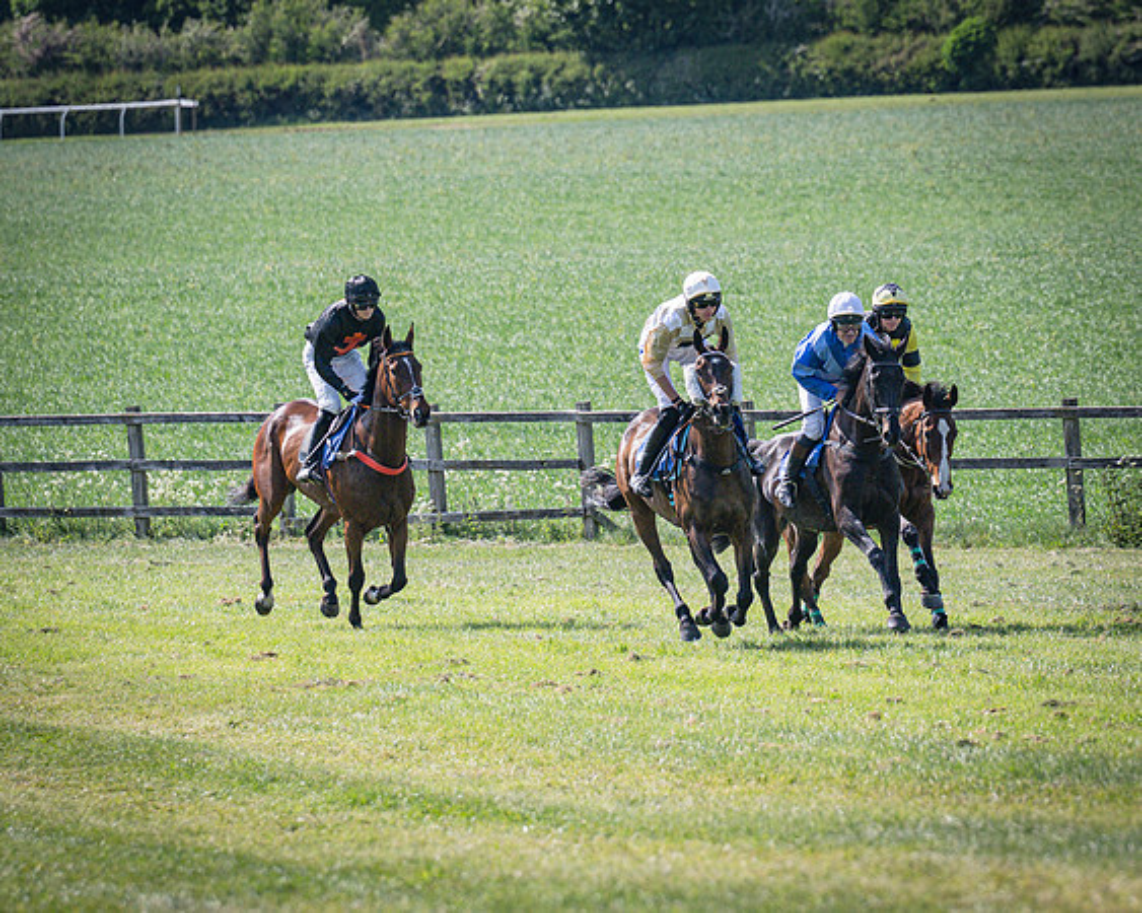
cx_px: 631
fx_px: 12580
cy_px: 393
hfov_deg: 5.2
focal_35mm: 372
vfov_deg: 4.2
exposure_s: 1/3200
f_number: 4
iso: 400
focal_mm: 160
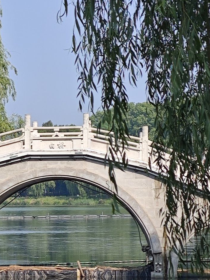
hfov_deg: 8.9
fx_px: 1351
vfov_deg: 11.8
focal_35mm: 167
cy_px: 232
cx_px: 23
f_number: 1.6
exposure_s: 1/2500
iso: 50
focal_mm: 6.55
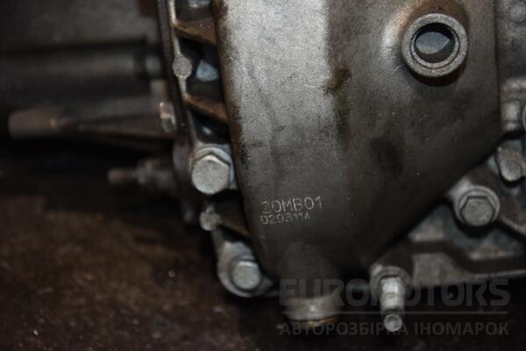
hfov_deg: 20.6
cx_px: 263
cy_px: 176
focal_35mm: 99
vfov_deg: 13.8
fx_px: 1446
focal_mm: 66
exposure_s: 1/60
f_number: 5.3
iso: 800
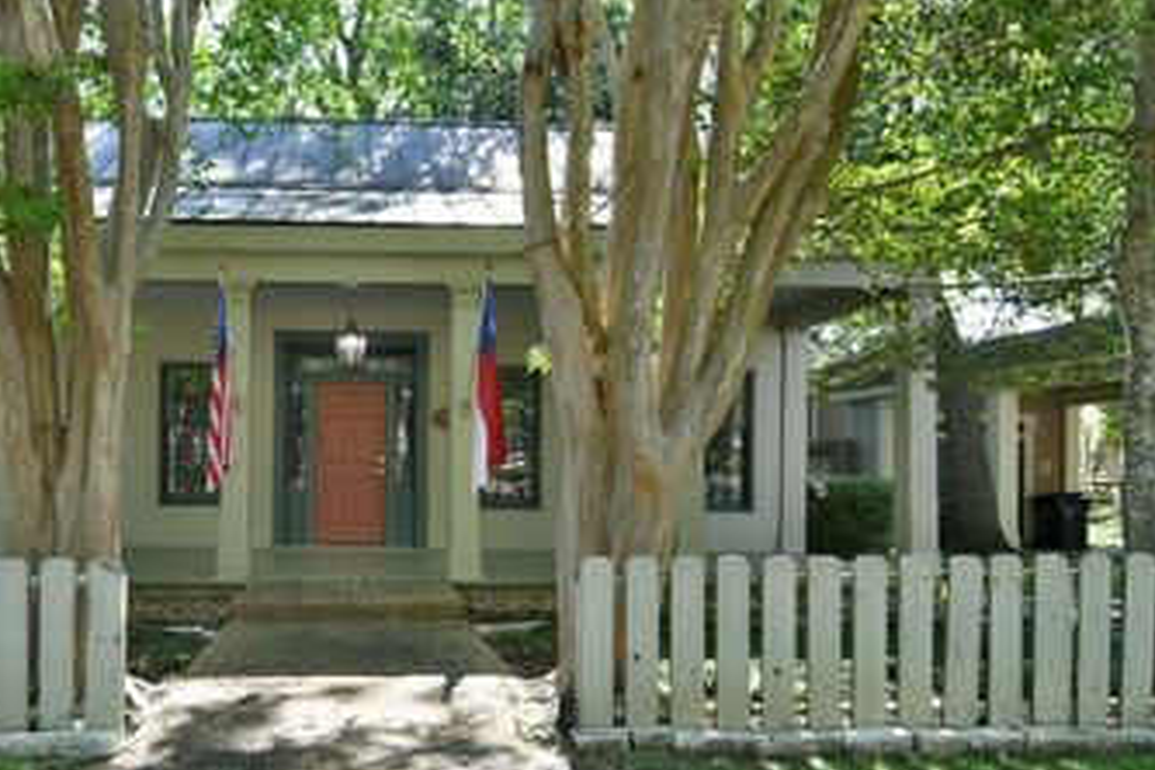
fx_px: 866
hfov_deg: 65.2
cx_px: 364
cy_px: 460
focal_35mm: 27
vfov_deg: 47.7
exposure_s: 1/50
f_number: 11
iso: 400
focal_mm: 12
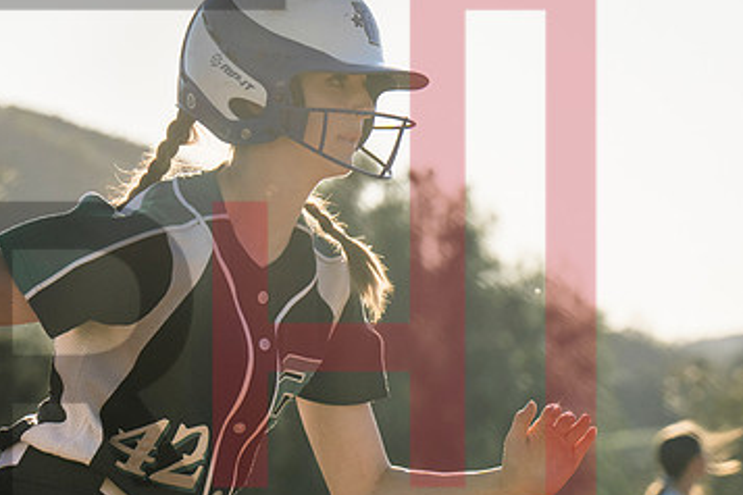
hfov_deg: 7.4
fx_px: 5717
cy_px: 75
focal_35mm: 277
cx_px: 591
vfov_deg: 5.0
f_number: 4.5
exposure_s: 1/2500
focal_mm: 100
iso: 250
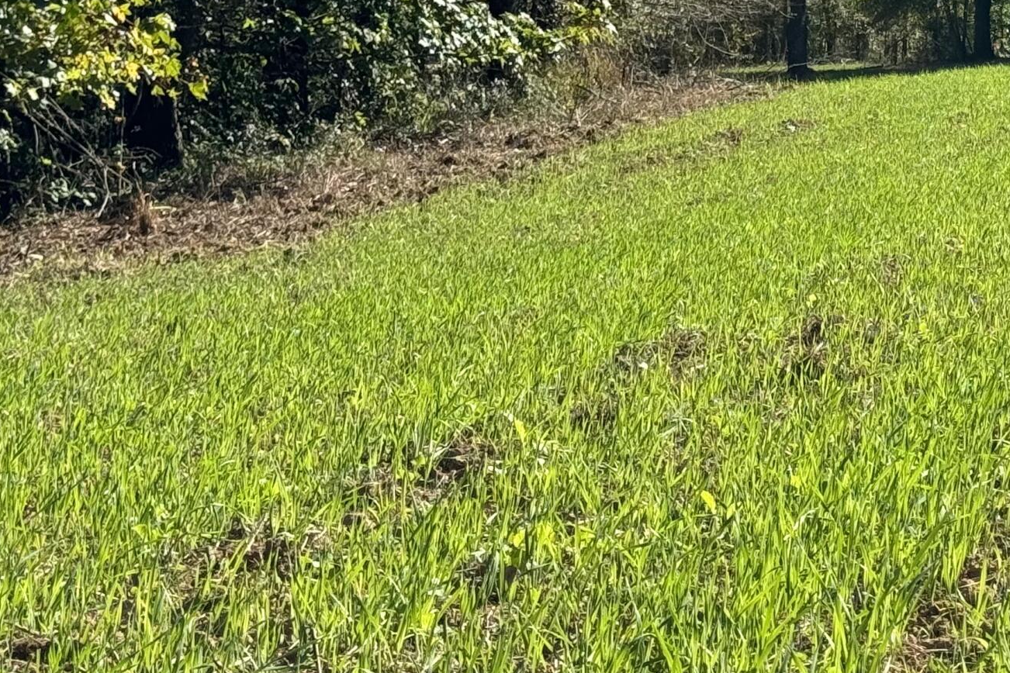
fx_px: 3226
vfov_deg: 11.8
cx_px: 949
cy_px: 9
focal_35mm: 115
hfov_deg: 17.5
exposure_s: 1/1923
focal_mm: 6.76
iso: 64
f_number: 1.78
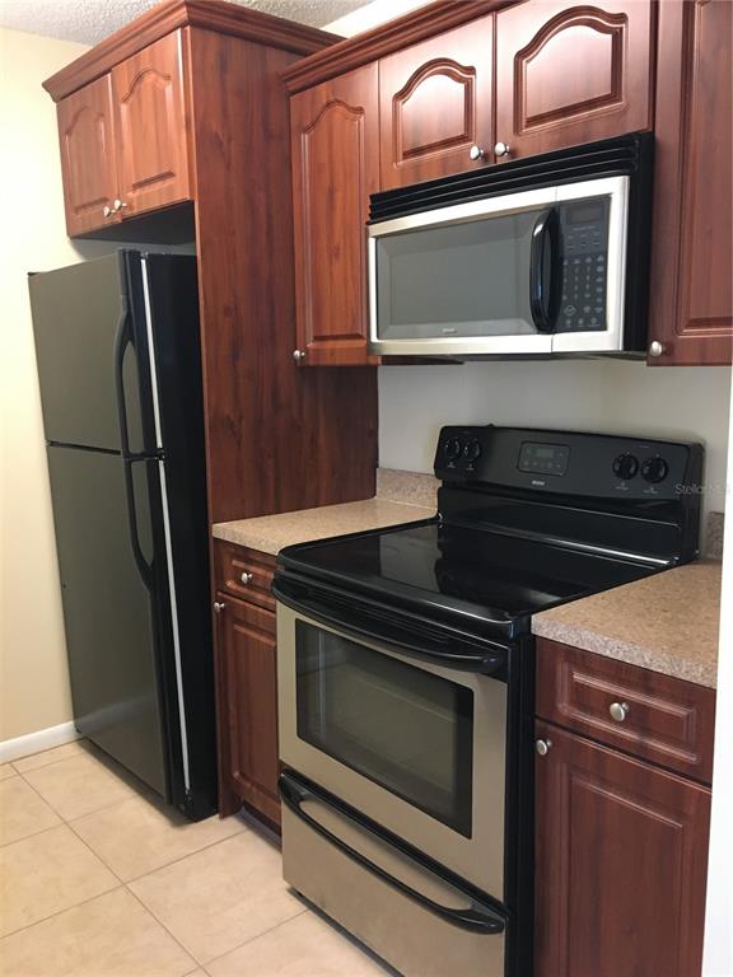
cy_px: 488
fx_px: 819
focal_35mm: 29
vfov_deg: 61.7
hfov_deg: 48.2
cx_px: 366
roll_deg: +0.3
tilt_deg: -10.9
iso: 200
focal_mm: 4.15
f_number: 2.2
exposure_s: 1/30
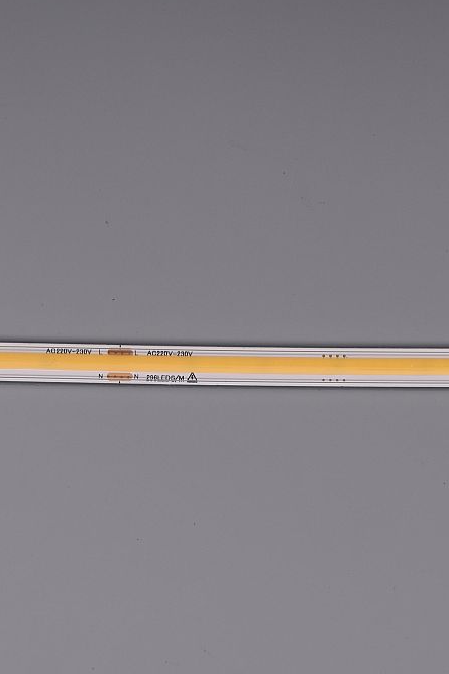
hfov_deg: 14.2
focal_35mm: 96
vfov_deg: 21.2
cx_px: 322
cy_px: 370
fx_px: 1795
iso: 125
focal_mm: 50
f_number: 13
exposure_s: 1/160
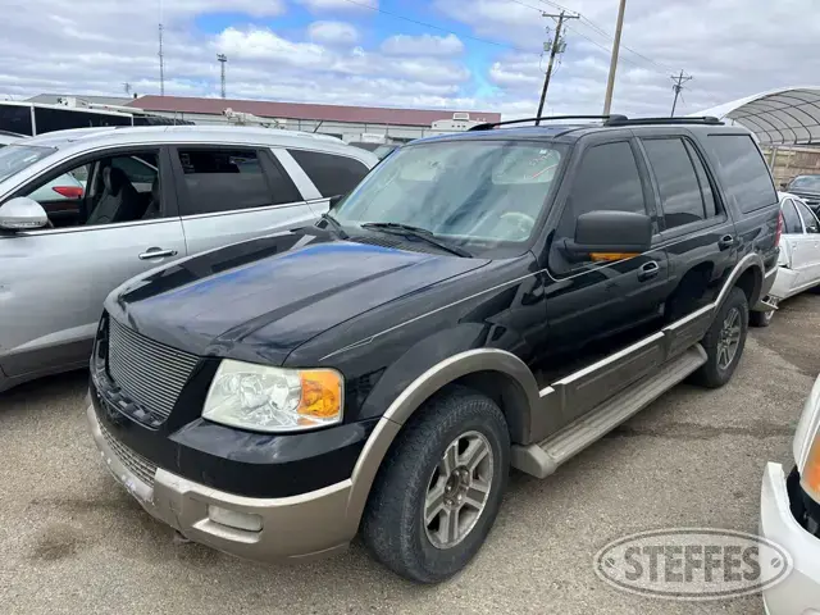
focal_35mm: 24
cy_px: 308
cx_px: 410
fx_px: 569
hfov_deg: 71.6
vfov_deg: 56.8
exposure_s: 1/2155
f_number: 1.78
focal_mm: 6.86
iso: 80
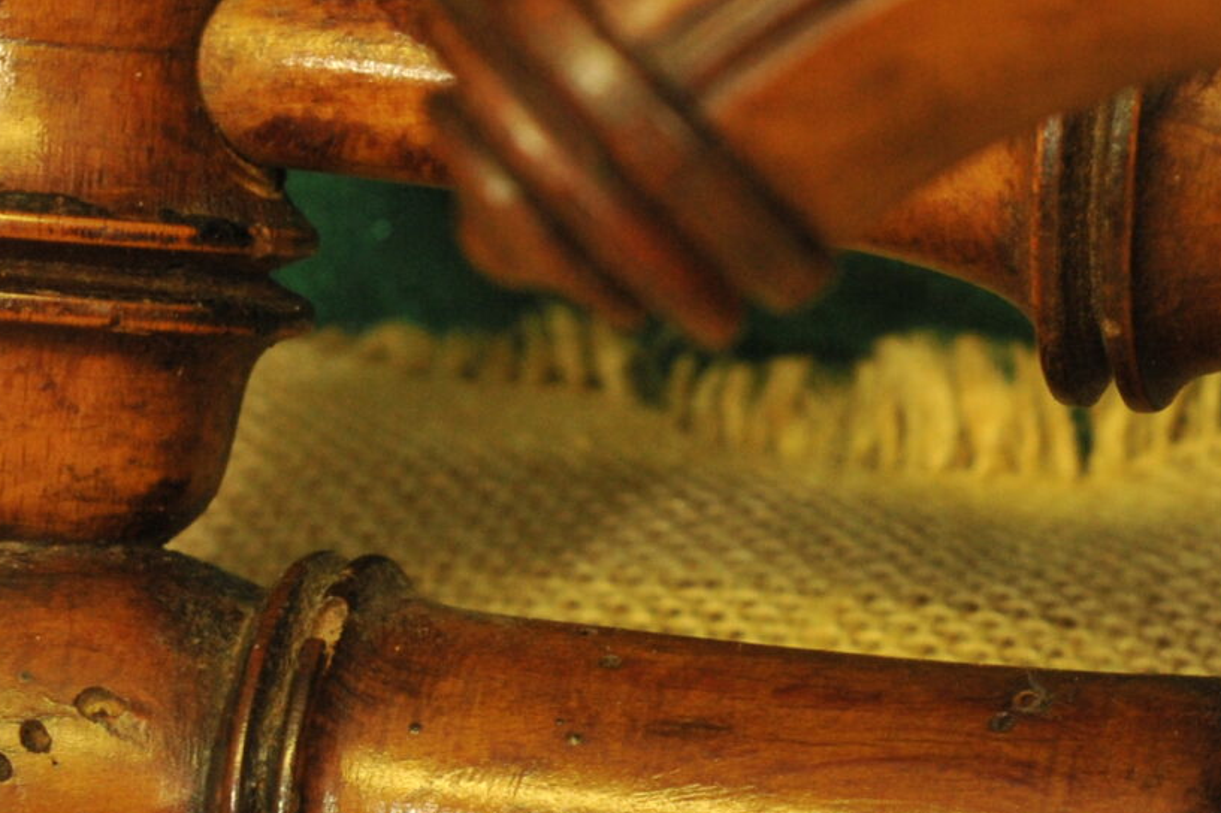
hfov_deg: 5.5
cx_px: 1172
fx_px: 12747
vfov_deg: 3.7
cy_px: 709
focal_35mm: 376
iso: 2200
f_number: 9
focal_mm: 120
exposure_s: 1/30
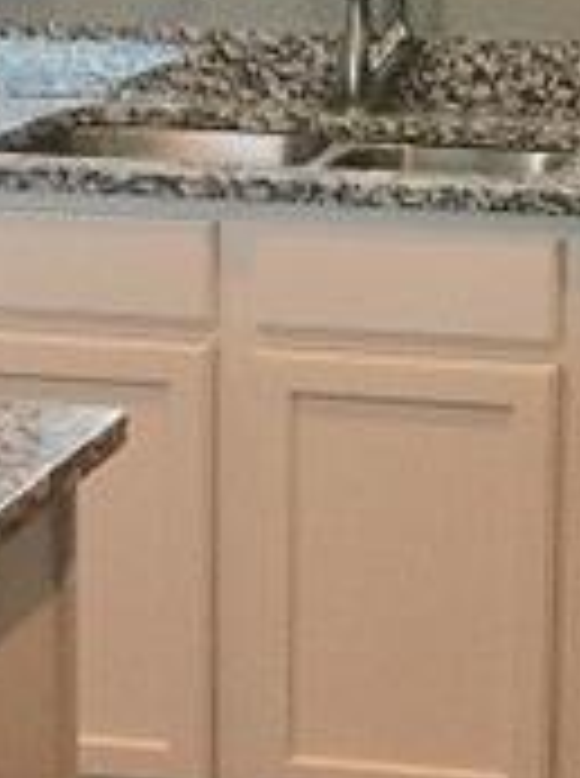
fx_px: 2893
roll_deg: -2.1
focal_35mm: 129
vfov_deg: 15.1
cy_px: 76
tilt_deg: -6.0
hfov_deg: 11.4
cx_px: 328
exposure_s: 1/30
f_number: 2.2
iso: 40
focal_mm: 4.15
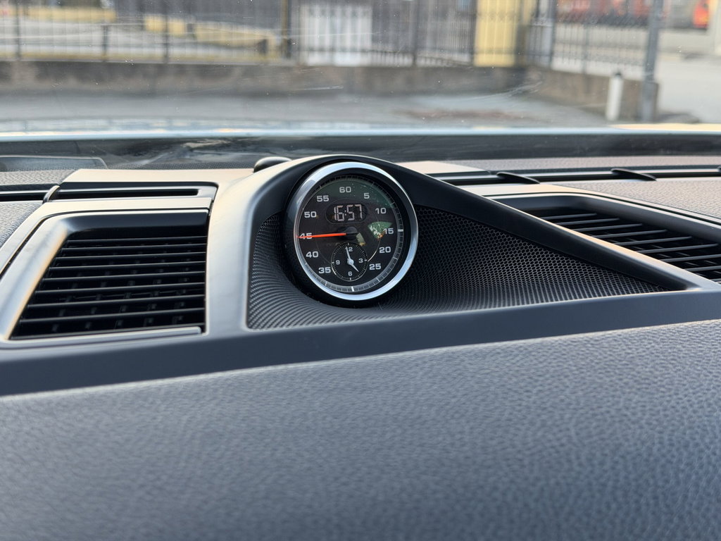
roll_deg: -1.6
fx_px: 1000
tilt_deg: -14.6
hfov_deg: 39.7
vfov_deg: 30.3
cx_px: 360
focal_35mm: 48
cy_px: 270
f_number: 1.78
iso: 100
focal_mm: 6.76
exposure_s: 1/179
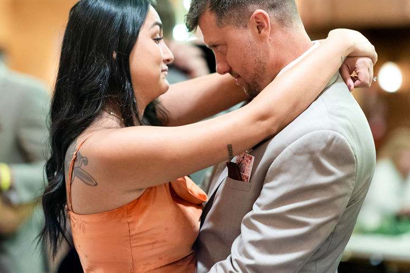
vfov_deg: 11.7
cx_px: 189
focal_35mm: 117
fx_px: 1332
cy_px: 112
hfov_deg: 17.5
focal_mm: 85
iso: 3200
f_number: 1.4
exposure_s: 1/100
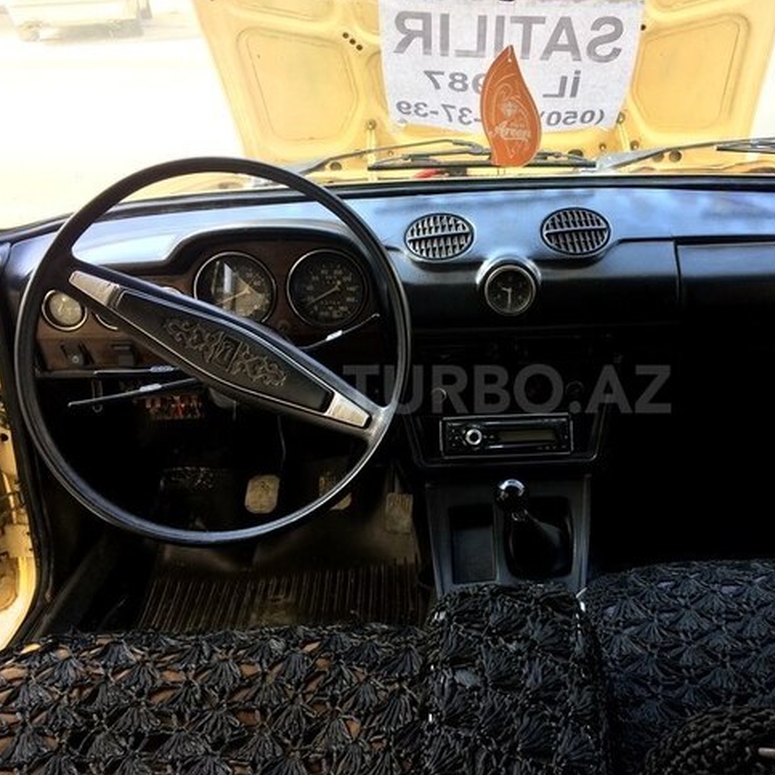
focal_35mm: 35
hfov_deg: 46.6
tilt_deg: -28.1
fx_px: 887
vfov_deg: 47.2
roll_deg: -1.2
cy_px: 389
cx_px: 507
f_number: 2.2
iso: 64
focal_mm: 4.15
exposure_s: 1/100
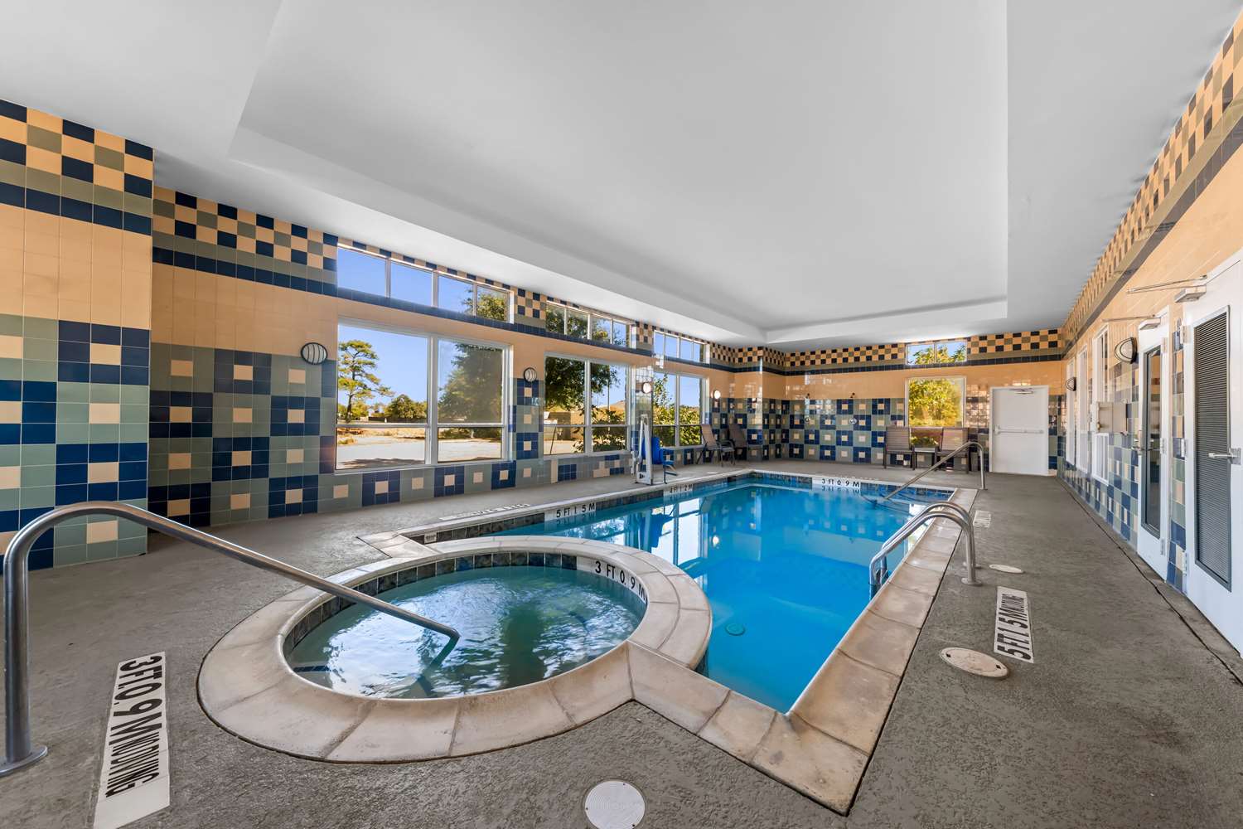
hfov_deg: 112.6
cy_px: 414
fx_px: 414
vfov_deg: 90.0
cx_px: 622
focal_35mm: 12
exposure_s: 1/15
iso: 400
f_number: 8
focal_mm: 12
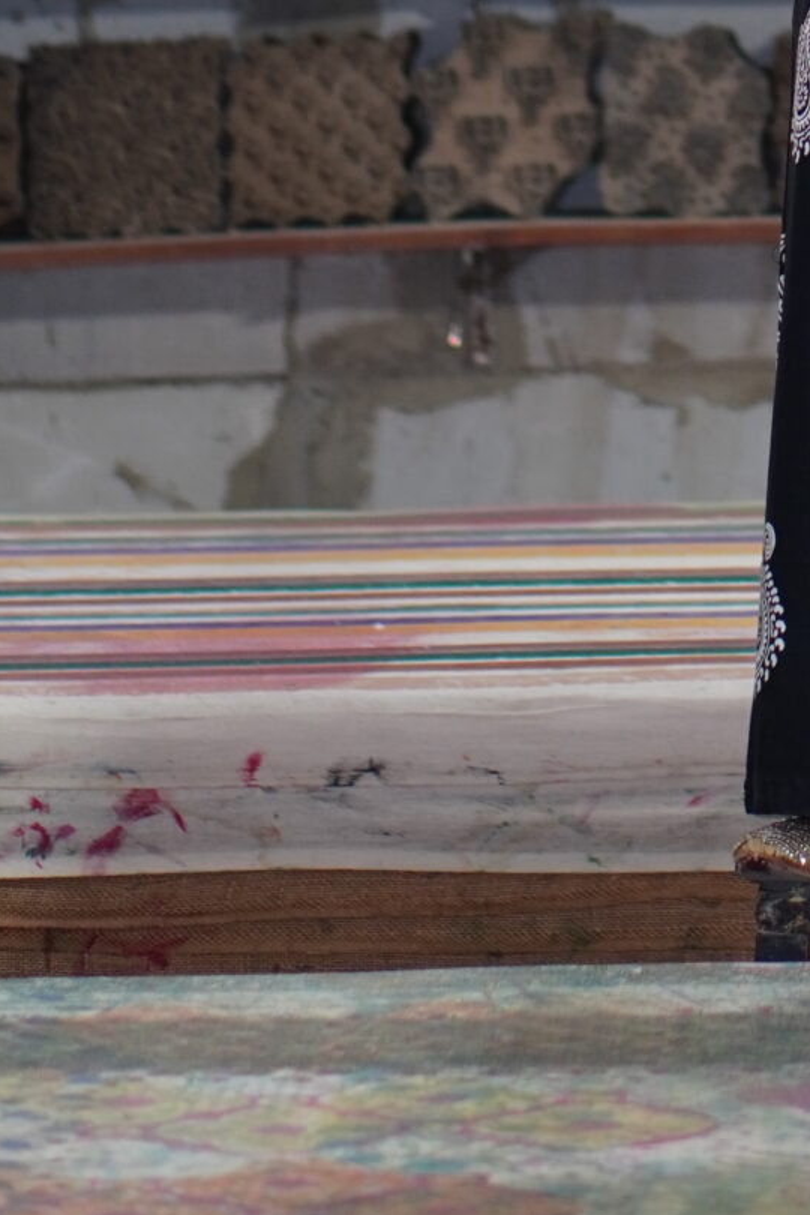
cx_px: 1132
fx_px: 7998
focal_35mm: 237
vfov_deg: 8.5
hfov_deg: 5.8
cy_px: -590
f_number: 2
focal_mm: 50
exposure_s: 1/160
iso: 250
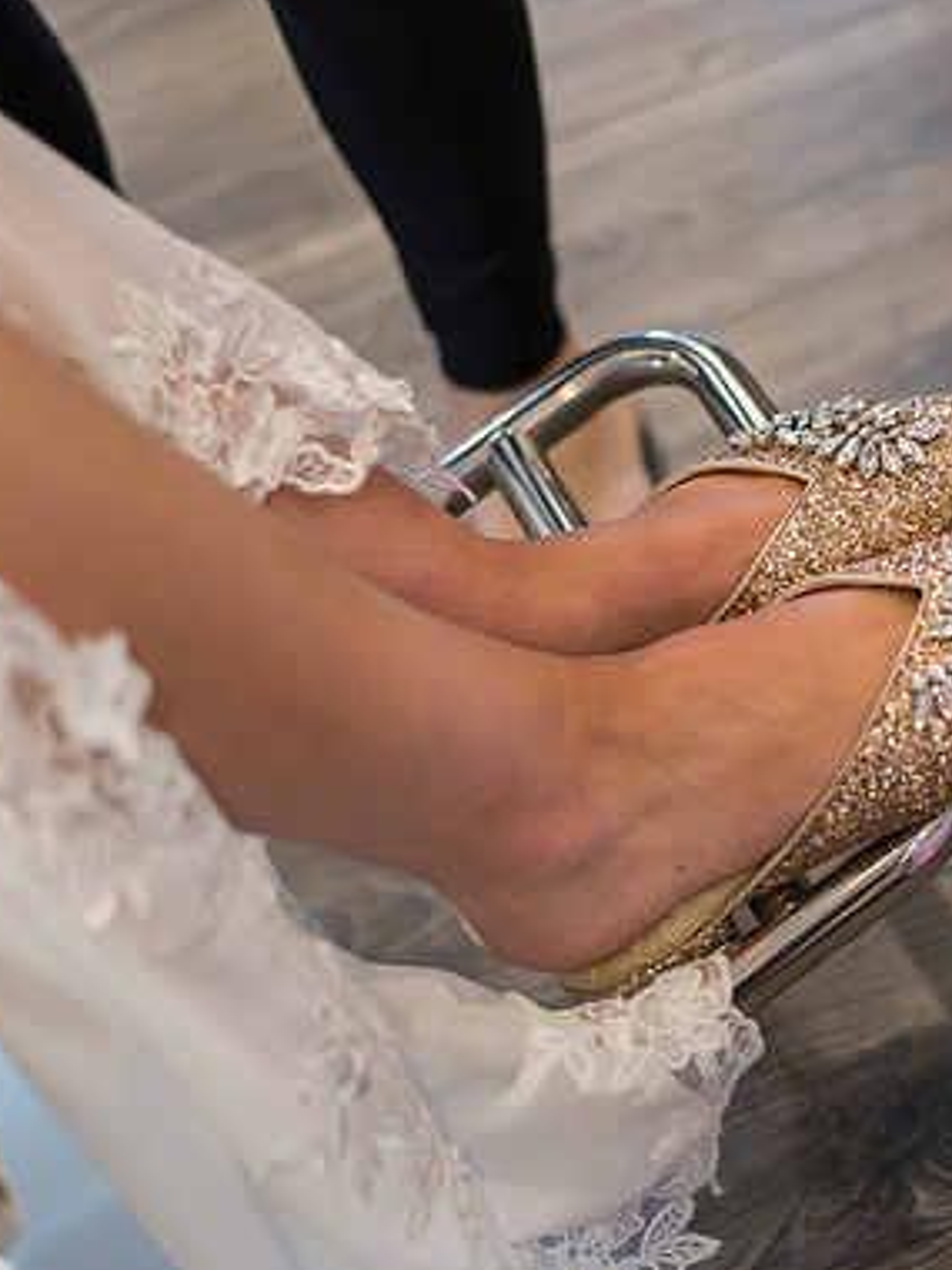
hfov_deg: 18.4
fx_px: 2897
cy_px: 580
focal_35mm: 79
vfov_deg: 24.7
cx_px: 833
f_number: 2
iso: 800
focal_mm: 50
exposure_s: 1/250
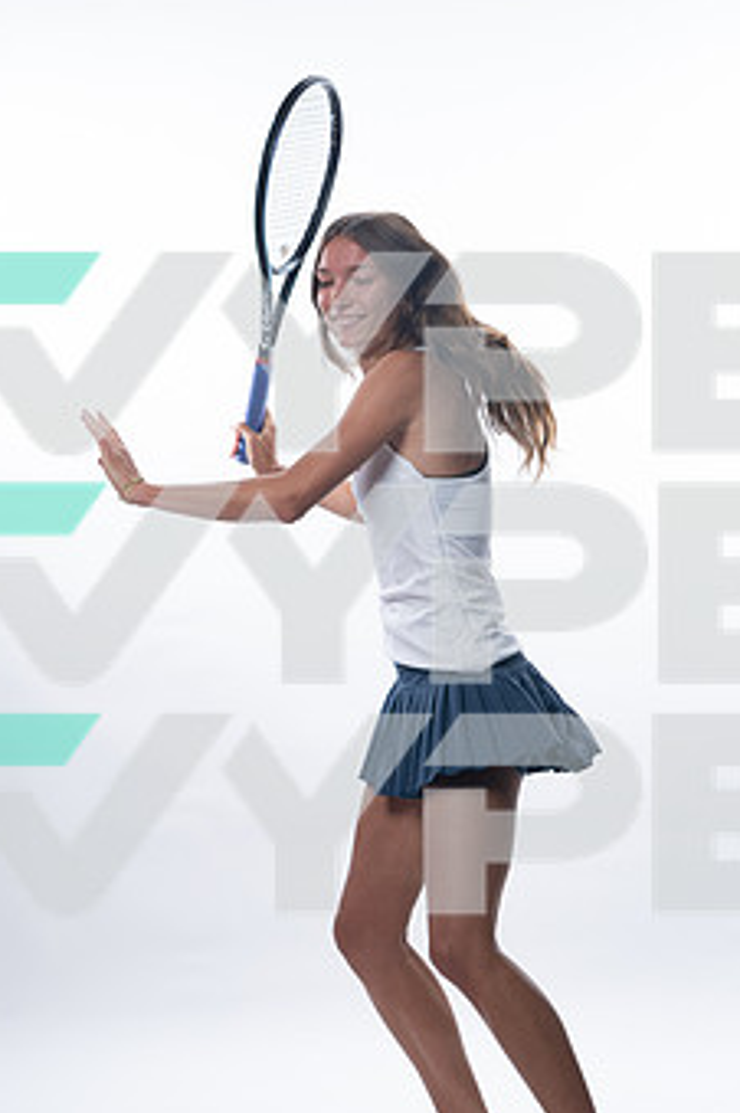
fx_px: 3275
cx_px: 393
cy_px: 586
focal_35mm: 106
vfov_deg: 19.3
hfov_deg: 12.9
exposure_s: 1/250
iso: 200
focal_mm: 80
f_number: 5.6
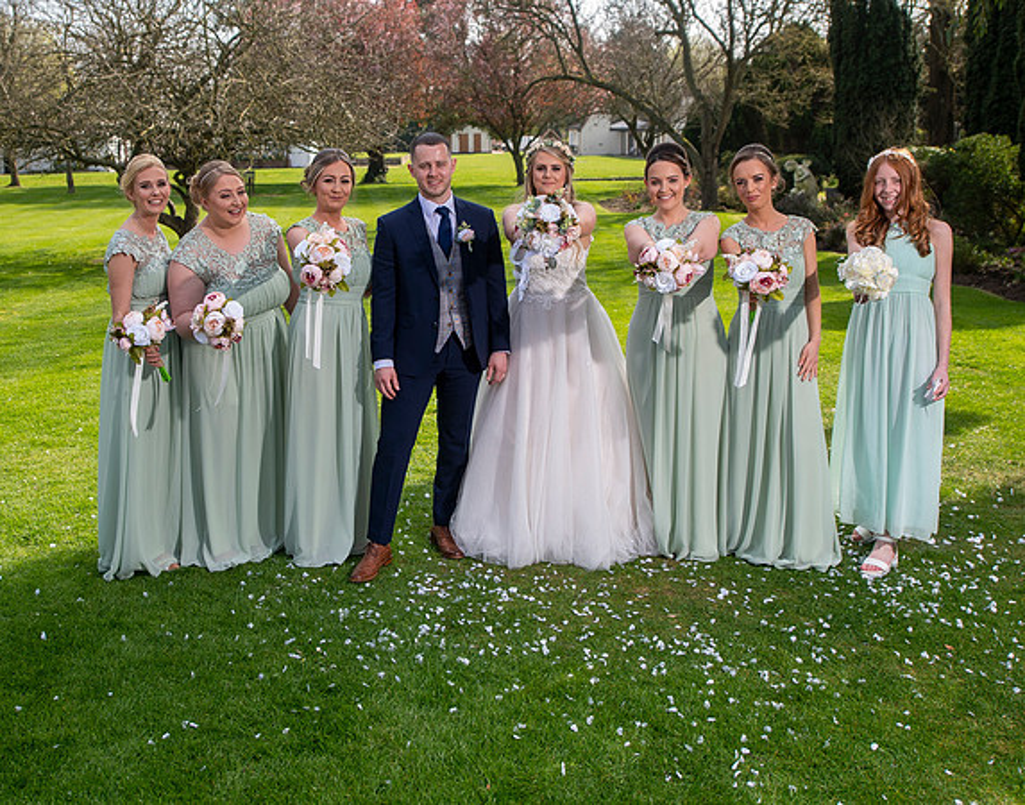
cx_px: 432
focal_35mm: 40
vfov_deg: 36.4
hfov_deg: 45.6
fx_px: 1216
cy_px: 292
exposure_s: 1/500
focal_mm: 24
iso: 125
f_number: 3.5
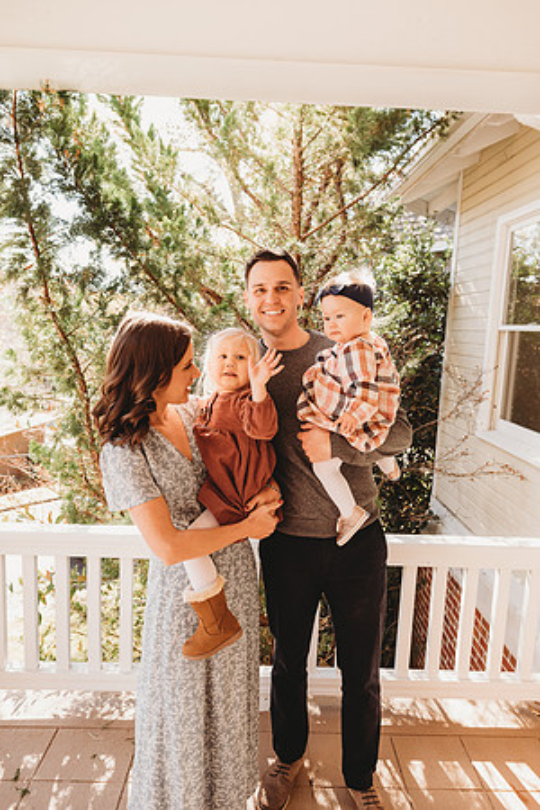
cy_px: 405
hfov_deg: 53.1
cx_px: 270
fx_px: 540
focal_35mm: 24
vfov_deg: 73.7
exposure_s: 1/200
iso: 400
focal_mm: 24
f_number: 4.5
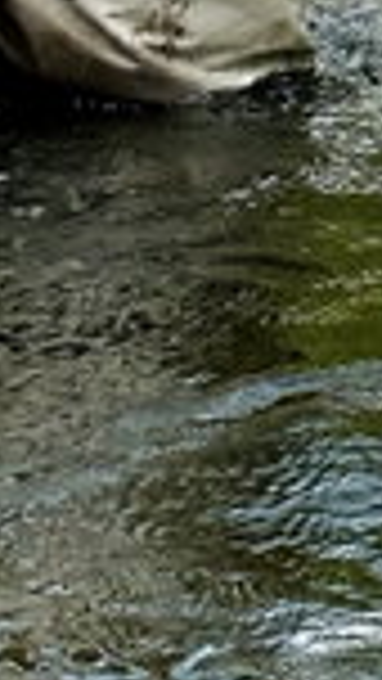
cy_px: -473
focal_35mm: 277
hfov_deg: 4.2
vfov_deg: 7.6
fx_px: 4985
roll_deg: -0.7
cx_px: 1339
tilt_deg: -5.0
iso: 64
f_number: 1.78
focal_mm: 6.86
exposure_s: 1/1050
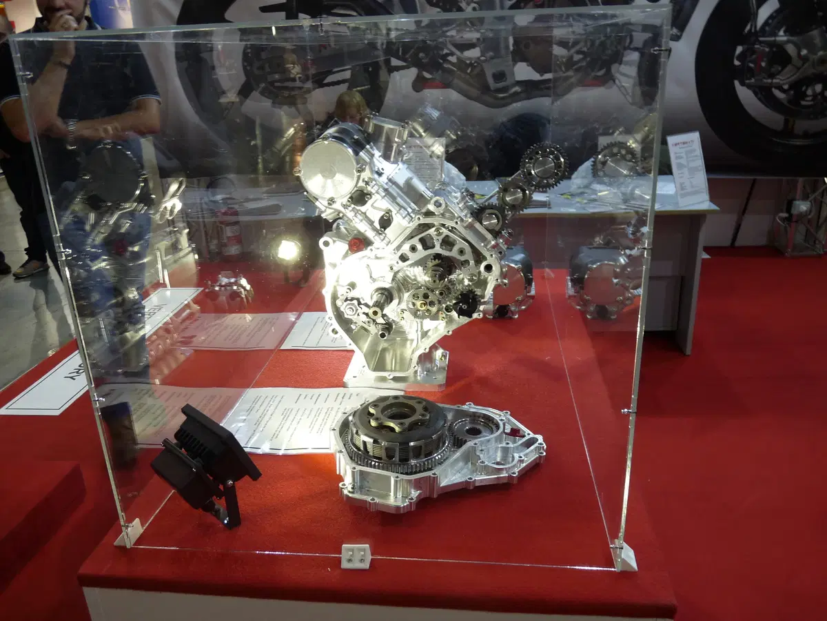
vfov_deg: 51.4
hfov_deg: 65.3
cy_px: 310
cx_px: 414
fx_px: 645
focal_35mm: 27
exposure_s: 1/30
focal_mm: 4.8
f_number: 2.8
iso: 160
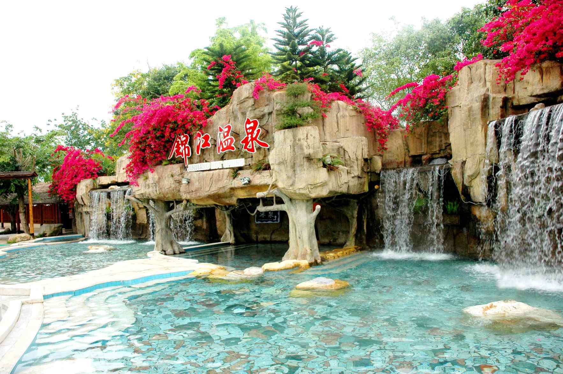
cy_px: 187
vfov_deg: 47.8
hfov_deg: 67.4
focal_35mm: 27
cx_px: 282
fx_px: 422
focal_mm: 18
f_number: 6.3
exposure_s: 1/160
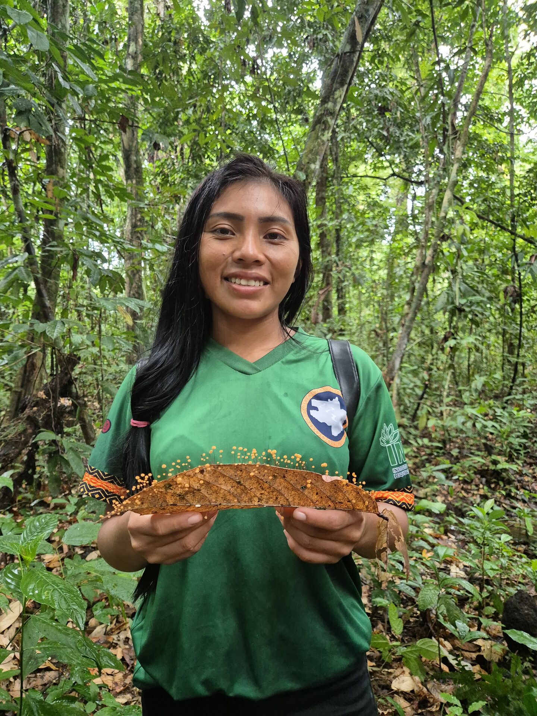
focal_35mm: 23
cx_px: 268
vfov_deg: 73.9
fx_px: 476
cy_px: 358
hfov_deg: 58.9
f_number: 1.8
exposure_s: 1/120
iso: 800
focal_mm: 5.4
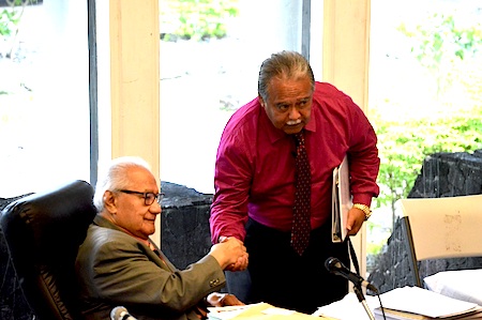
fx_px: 2708
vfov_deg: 6.8
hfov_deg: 10.2
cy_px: 160
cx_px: 241
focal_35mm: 202
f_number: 5
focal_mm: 135
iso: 3200
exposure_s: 1/400
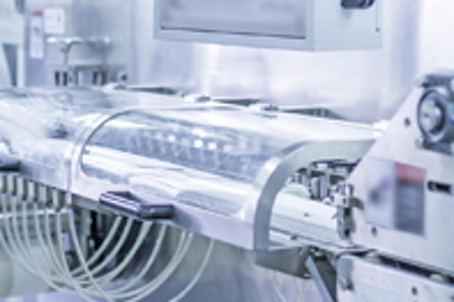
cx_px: 235
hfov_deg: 25.4
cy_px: 16
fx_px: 1008
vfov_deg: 16.7
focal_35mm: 80
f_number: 1.4
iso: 500
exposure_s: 1/100
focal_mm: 35
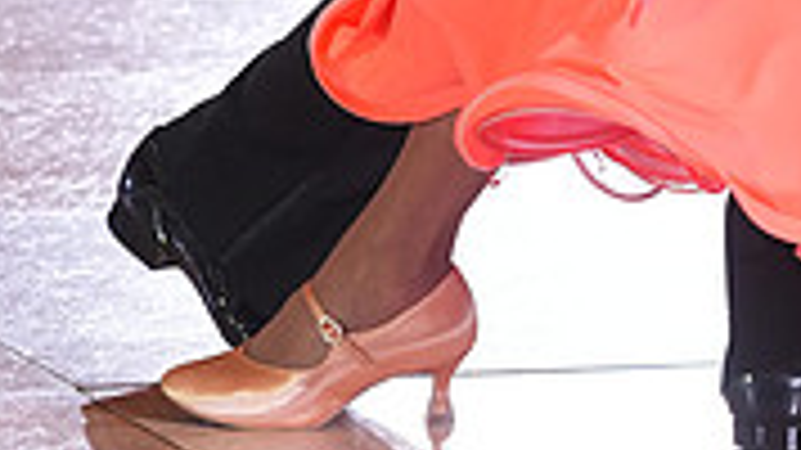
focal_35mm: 310
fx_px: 6582
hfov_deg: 6.9
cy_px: -688
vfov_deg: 3.8
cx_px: 781
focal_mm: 91
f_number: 4.5
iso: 2500
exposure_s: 1/250
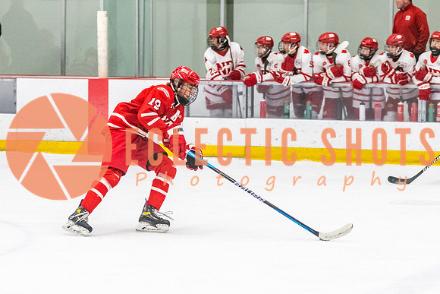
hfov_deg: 11.8
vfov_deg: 7.9
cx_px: 164
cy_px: 147
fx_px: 2128
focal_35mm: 174
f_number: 2.8
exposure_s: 1/800
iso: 4000
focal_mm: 82
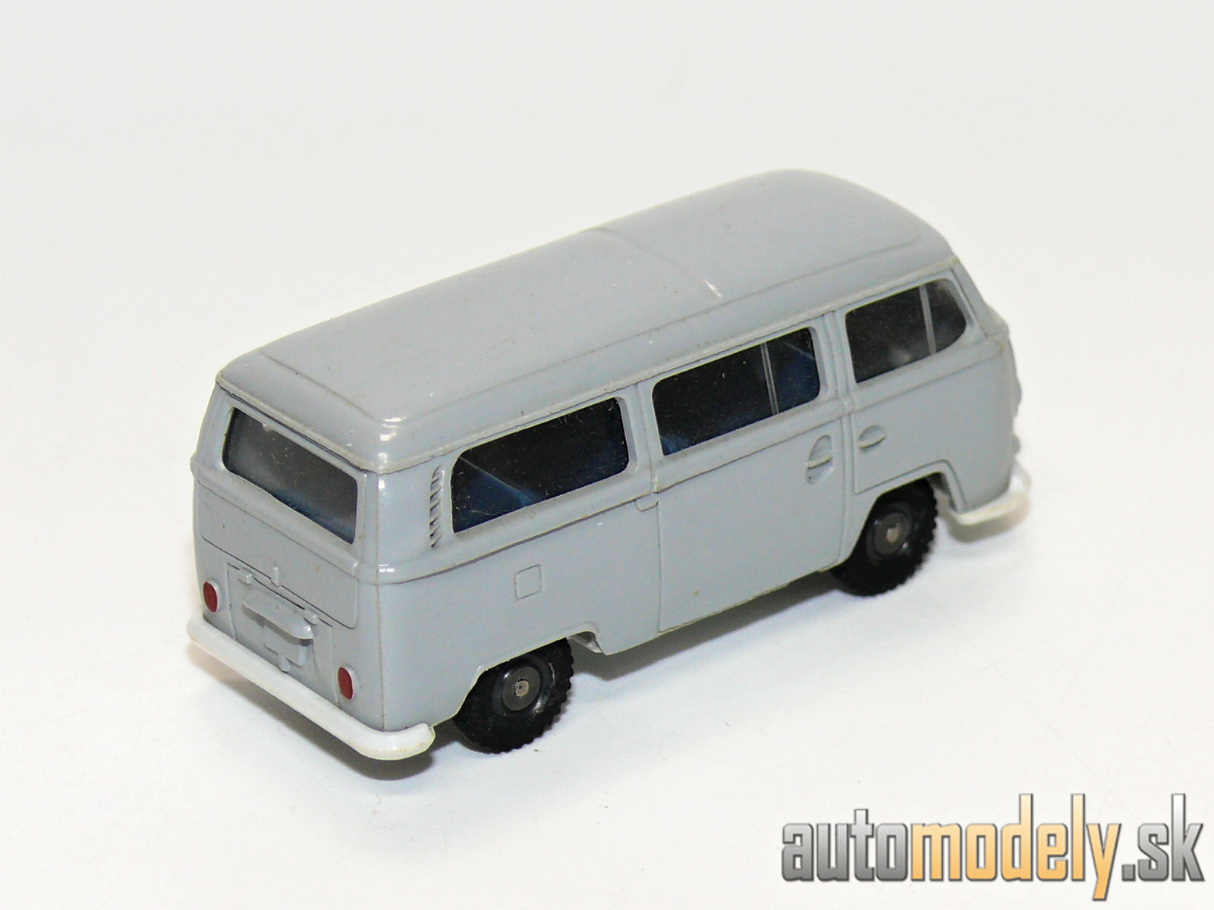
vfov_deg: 9.6
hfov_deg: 12.7
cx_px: 607
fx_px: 5436
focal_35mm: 155
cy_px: 455
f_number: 4
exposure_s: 1/30
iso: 100
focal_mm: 18.3
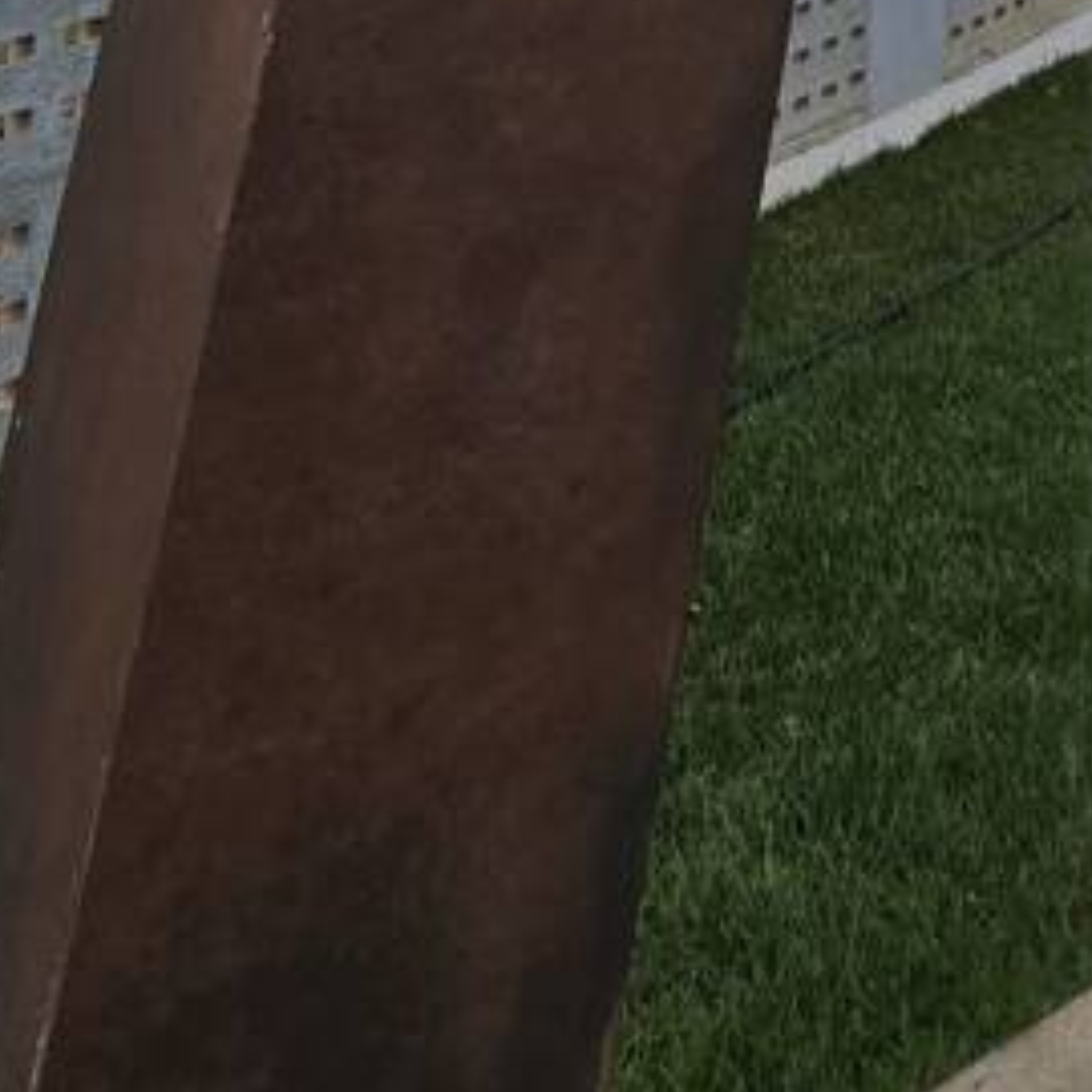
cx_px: 1027
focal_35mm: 46
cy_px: -599
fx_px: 1642
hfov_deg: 34.3
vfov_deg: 25.8
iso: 50
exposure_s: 1/157
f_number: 2.2
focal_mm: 2.2
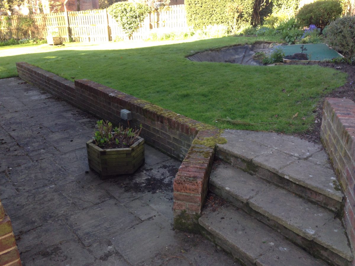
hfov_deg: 55.4
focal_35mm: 33
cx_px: 178
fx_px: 338
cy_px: 133
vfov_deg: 42.9
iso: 80
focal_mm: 4.12
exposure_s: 1/120
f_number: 2.4
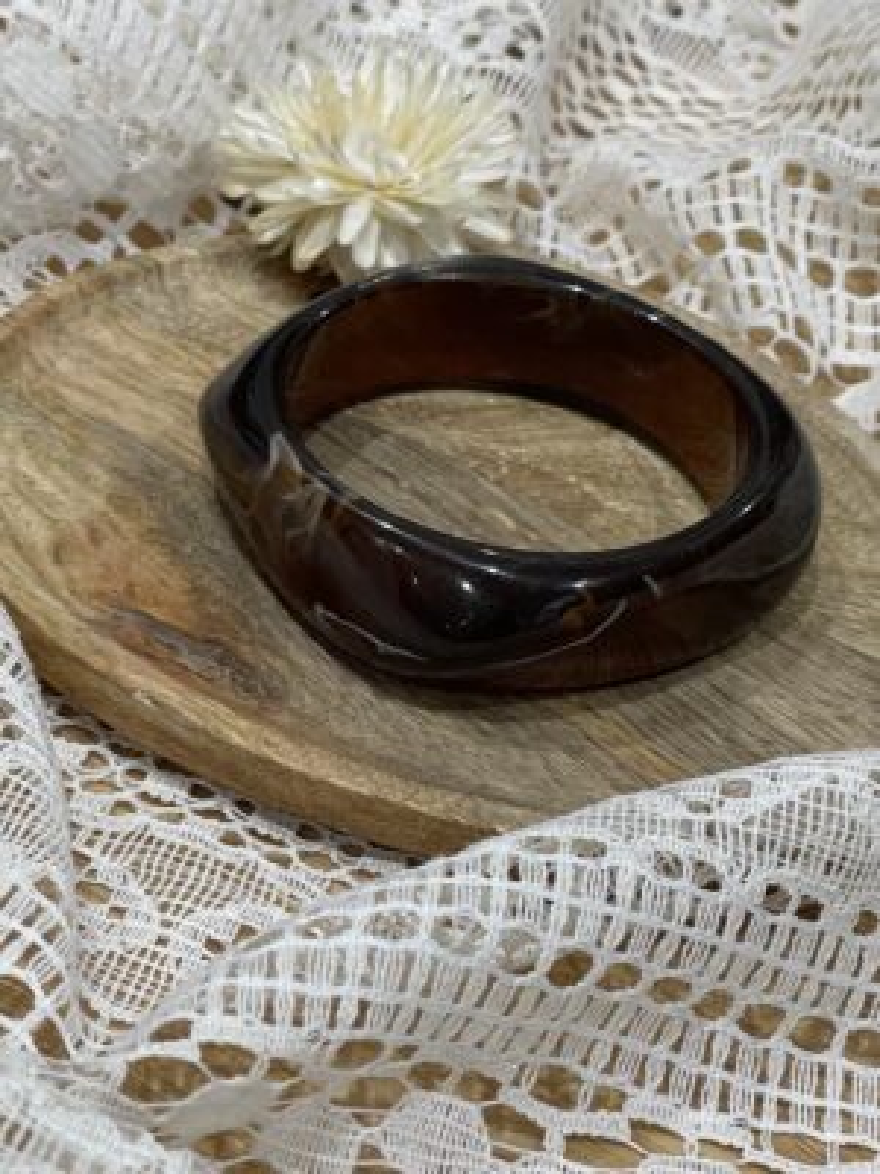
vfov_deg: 30.3
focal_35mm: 64
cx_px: 440
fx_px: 2169
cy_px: 587
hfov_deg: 22.9
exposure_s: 1/100
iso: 160
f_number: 2.2
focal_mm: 7.5
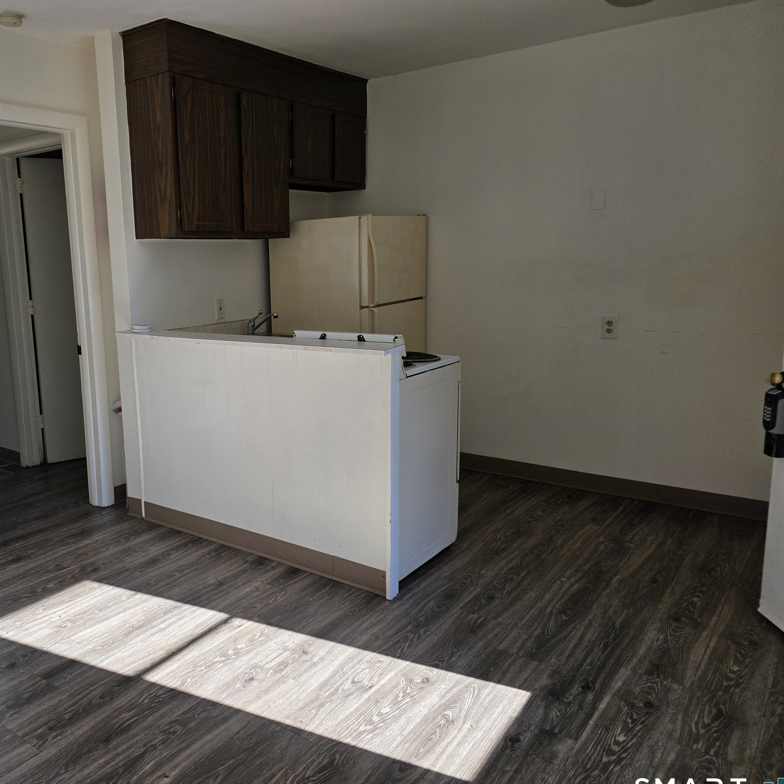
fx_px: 717
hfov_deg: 56.0
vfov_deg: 57.3
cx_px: 255
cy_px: 401
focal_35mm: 28
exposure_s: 1/359
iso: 40
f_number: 1.7
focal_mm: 6.3
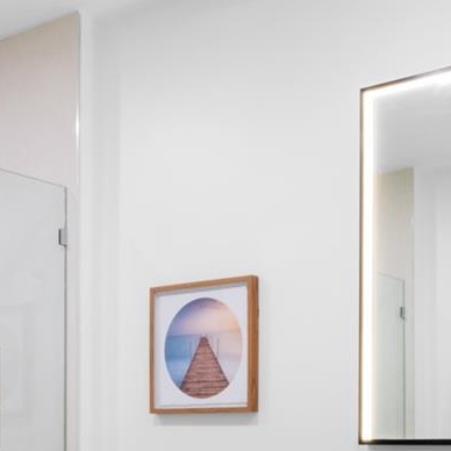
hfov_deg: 27.3
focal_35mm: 63
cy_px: 488
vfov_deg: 25.4
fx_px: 929
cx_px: 192
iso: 320
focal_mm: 12
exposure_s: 2.5
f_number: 22
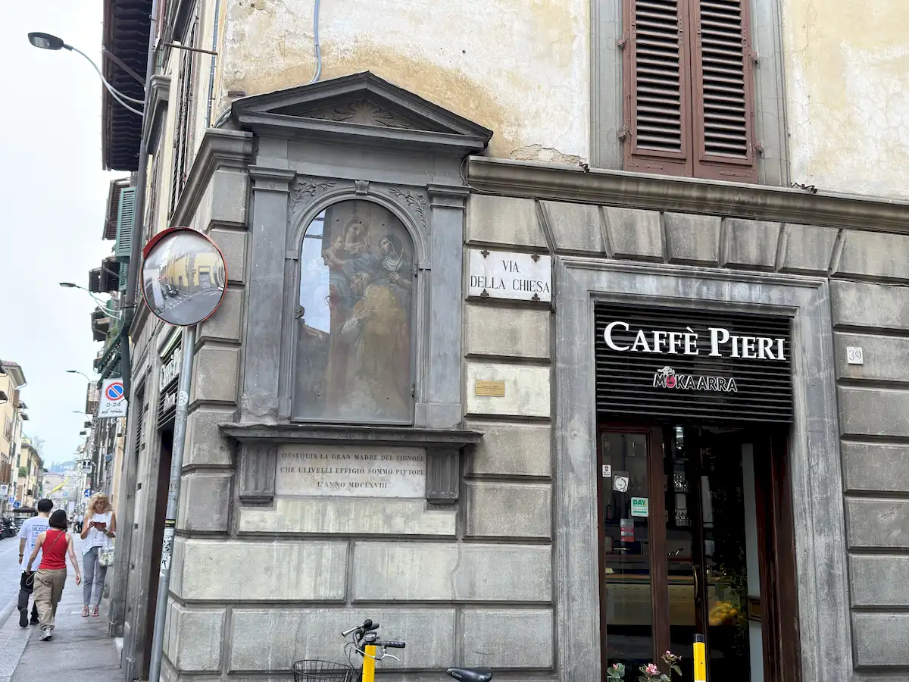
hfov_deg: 52.6
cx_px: 454
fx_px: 919
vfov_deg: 40.7
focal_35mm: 35
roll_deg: -1.2
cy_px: 341
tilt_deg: +10.9
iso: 80
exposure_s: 1/385
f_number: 1.78
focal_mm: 6.76
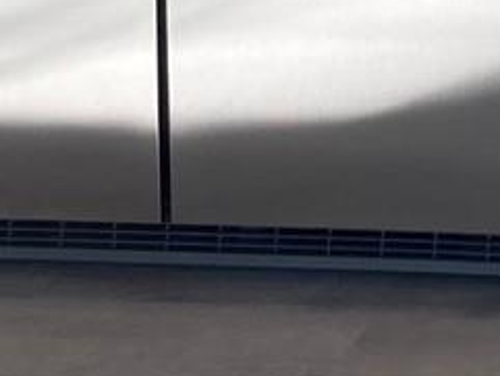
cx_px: 1162
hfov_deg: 9.5
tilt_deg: -4.1
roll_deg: -0.8
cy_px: -858
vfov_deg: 6.9
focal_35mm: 186
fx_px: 2688
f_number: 1.8
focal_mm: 3.99
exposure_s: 1/197
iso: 20
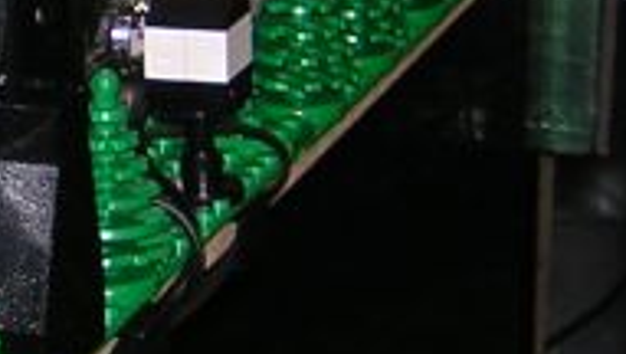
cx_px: -118
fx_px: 4089
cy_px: 13
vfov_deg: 4.9
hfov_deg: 8.7
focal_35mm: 246
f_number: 3.2
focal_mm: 7.1
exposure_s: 1/60.1
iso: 100
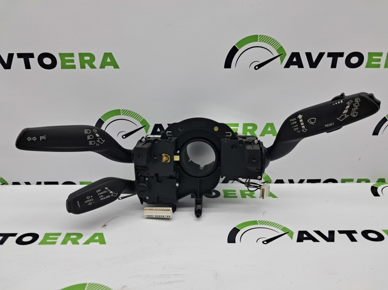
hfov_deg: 65.4
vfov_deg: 51.3
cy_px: 145
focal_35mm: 27
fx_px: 302
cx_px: 194
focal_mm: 4
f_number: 1.8
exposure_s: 1/100
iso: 50
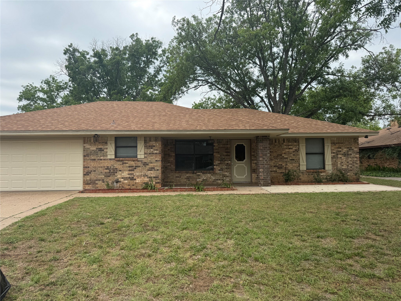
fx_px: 278
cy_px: 150
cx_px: 200
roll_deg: +0.4
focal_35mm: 24
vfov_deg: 56.8
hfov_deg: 71.6
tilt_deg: +3.2
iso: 80
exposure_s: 1/2331
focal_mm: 6.76
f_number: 1.78
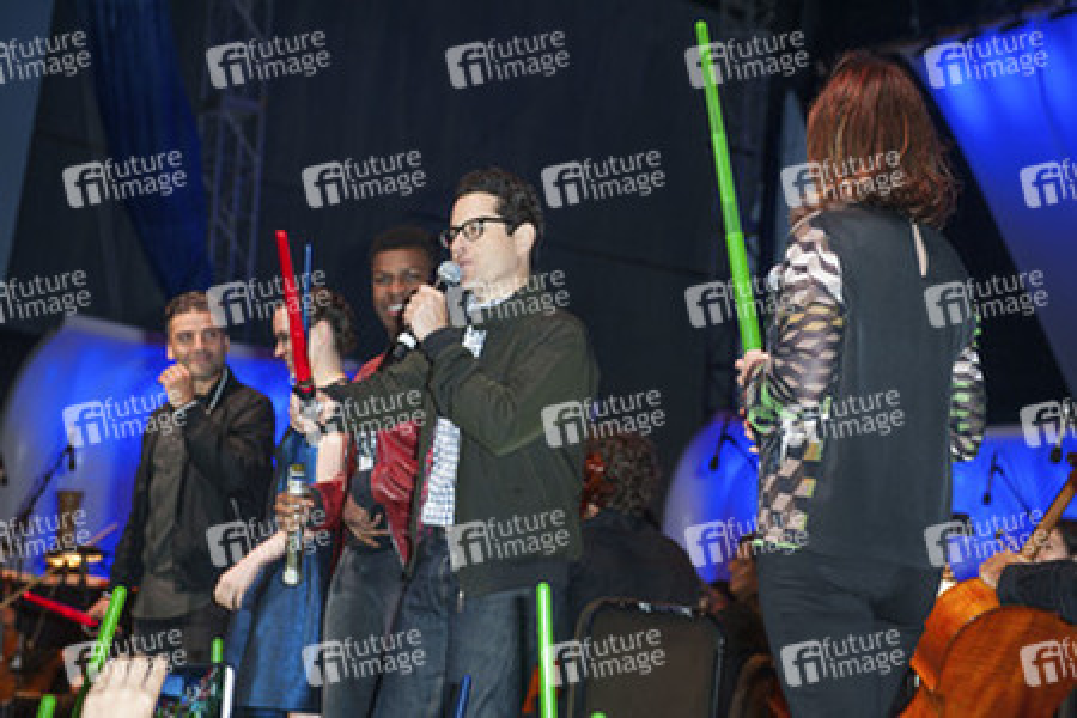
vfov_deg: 19.5
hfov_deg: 28.8
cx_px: 538
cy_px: 359
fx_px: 2094
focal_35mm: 70
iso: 640
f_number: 4
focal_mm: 70
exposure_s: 1/250
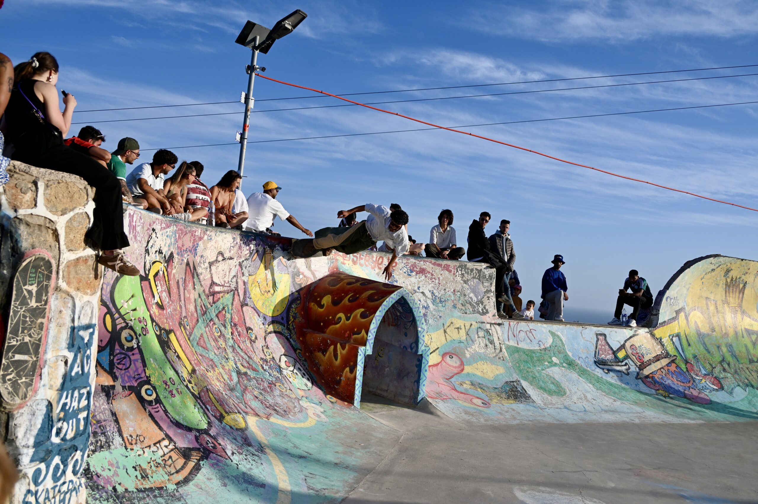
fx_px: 673
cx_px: 379
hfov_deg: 58.8
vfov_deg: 41.1
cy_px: 252
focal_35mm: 32
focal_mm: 32
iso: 320
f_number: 4.8
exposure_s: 1/3200
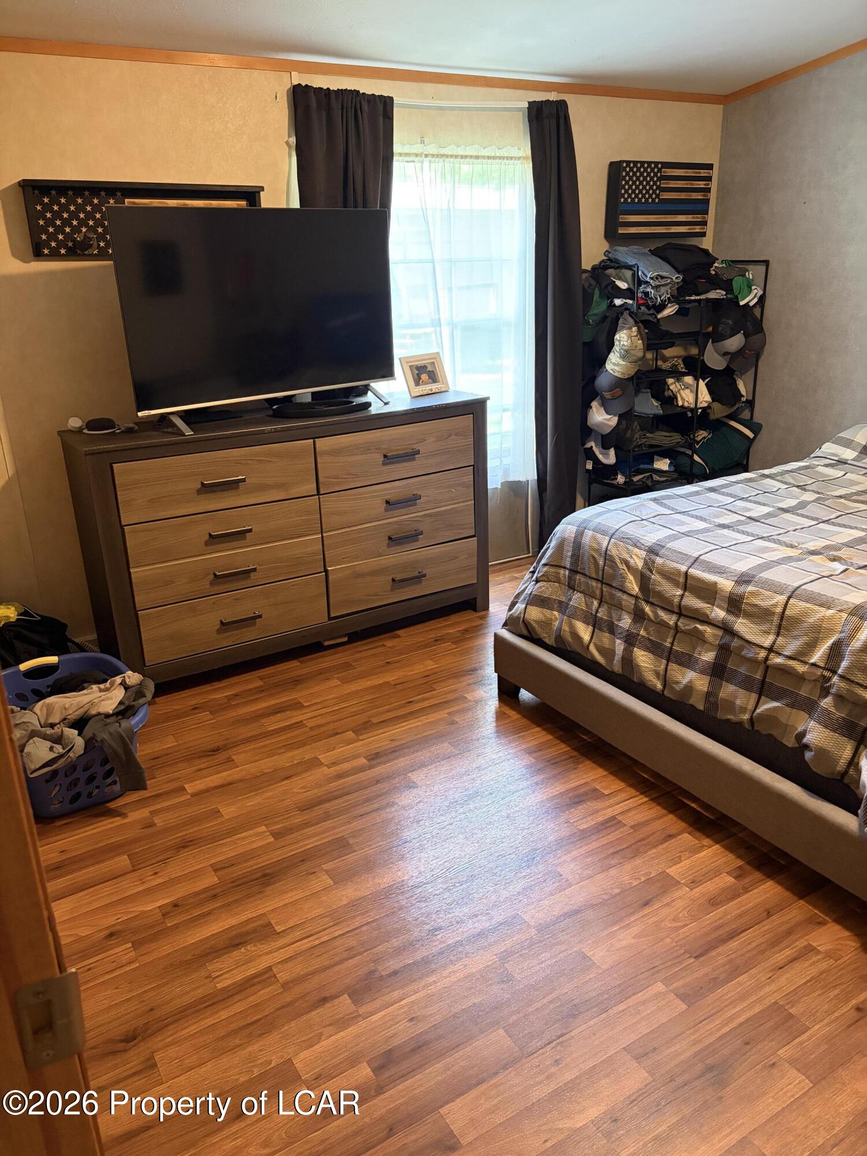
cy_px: 578
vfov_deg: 67.3
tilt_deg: -18.9
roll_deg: +2.5
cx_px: 434
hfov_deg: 53.1
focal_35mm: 26
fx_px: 868
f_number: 1.6
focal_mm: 5.96
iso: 500
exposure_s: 1/60
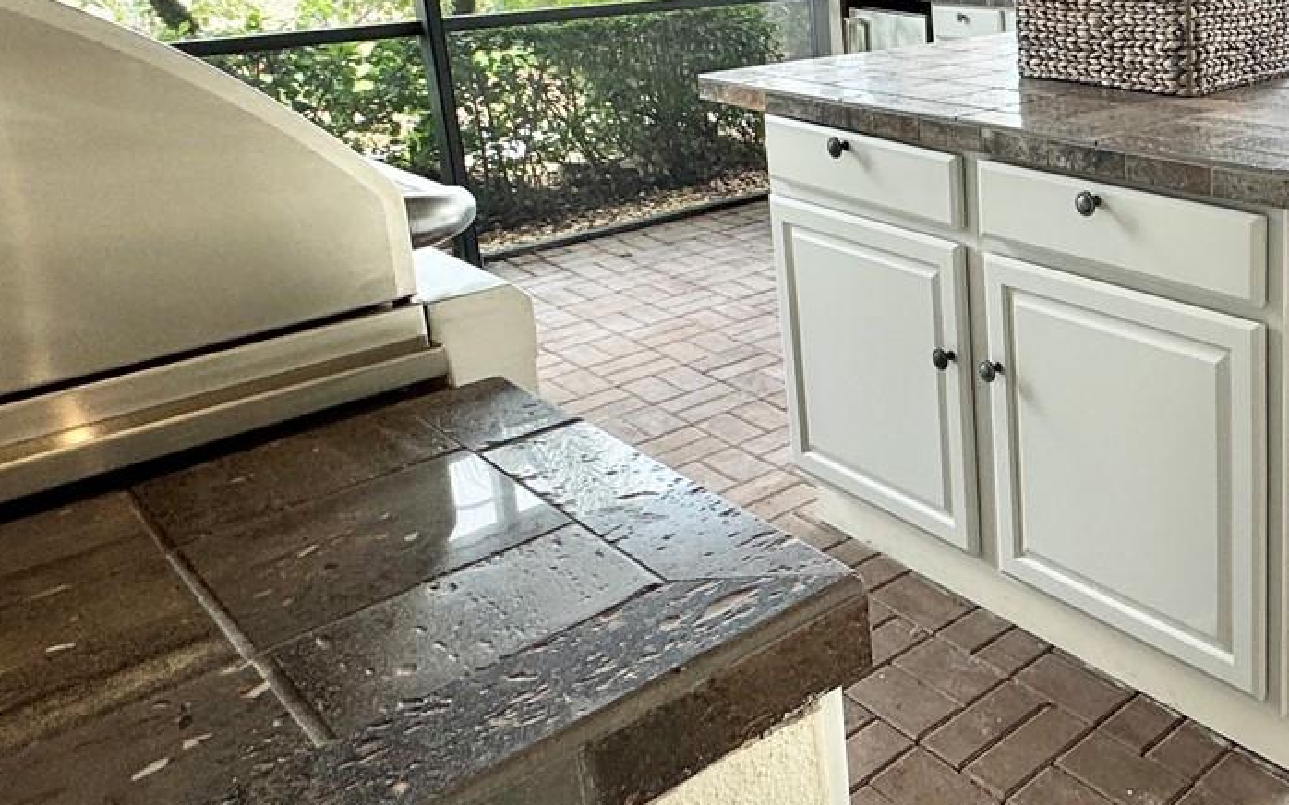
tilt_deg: -13.9
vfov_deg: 35.9
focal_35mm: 34
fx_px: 1194
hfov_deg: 49.8
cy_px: 153
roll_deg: +0.8
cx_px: 1184
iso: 40
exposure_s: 1/120
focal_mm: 2.22
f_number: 2.2
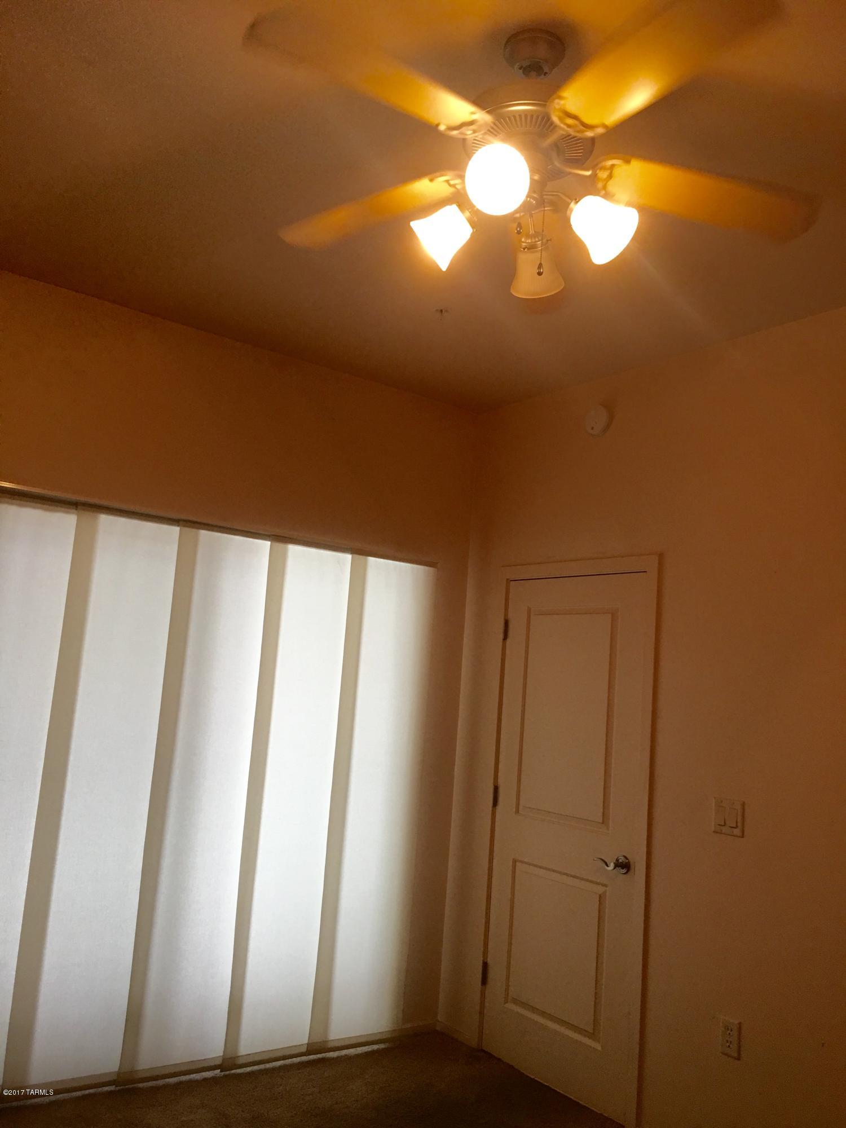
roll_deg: -4.5
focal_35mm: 29
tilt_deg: +8.4
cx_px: 423
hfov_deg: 48.2
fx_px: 945
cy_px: 564
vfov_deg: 61.7
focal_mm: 4.15
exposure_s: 1/30
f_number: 2.2
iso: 40
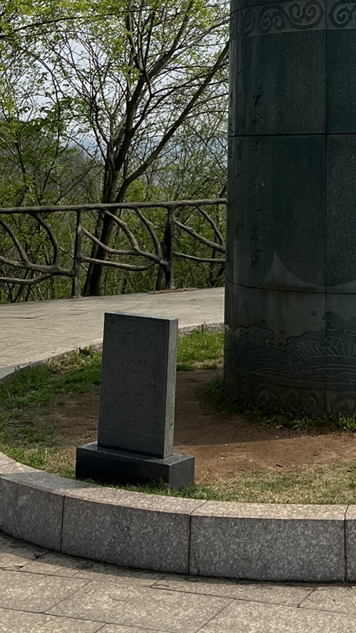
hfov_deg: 18.0
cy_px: -36
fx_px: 1074
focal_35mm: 64
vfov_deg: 30.0
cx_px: 415
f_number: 1.5
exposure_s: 1/7463
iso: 50
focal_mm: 5.7
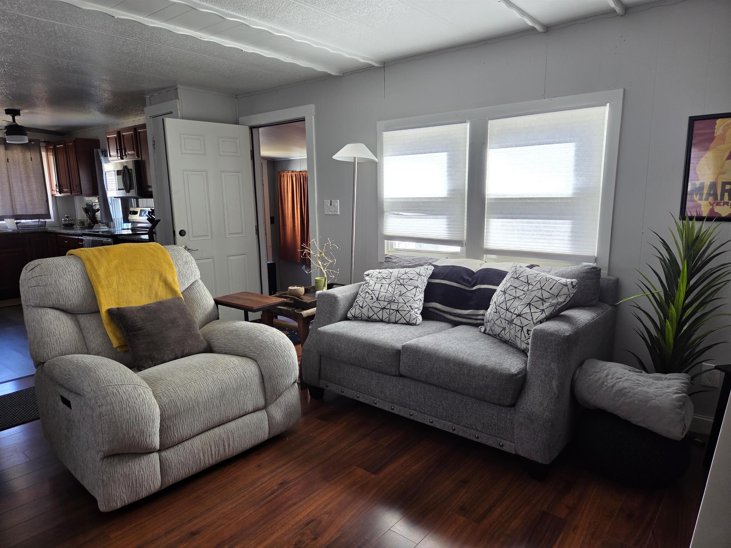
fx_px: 486
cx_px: 366
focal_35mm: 23
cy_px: 274
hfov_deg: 73.9
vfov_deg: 58.9
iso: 80
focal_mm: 5.4
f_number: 1.8
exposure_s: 1/180
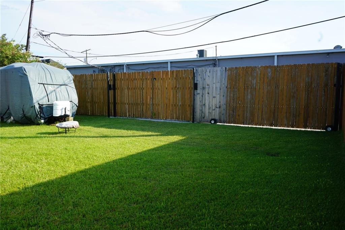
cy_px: 115
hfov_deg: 65.5
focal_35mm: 28
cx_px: 172
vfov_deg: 46.4
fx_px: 268
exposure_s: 1/125
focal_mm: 28
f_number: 8
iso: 100
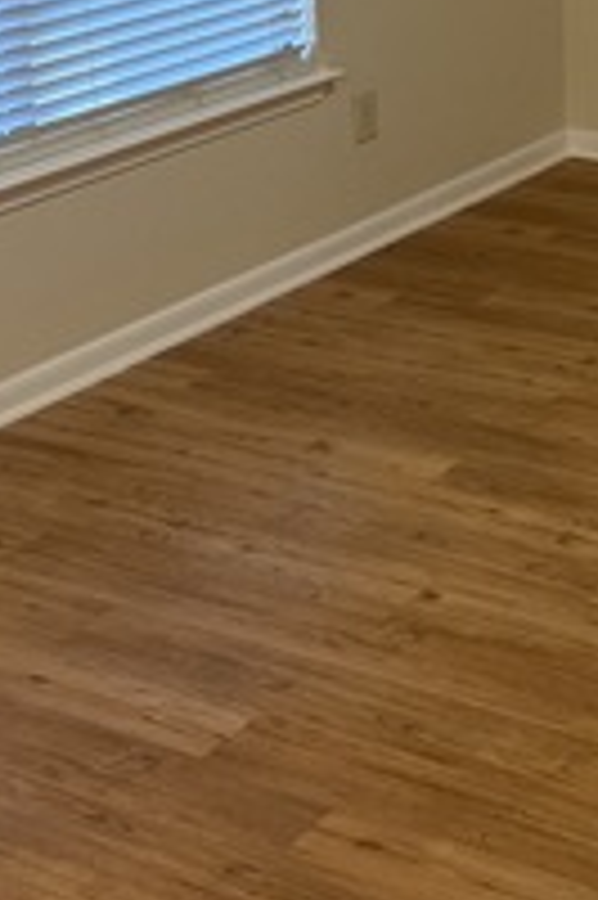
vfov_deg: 24.6
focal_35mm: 80
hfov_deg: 16.4
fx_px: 1997
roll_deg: -0.7
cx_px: 706
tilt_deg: -12.6
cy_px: 72
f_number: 1.78
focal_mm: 6.76
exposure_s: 1/60
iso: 250
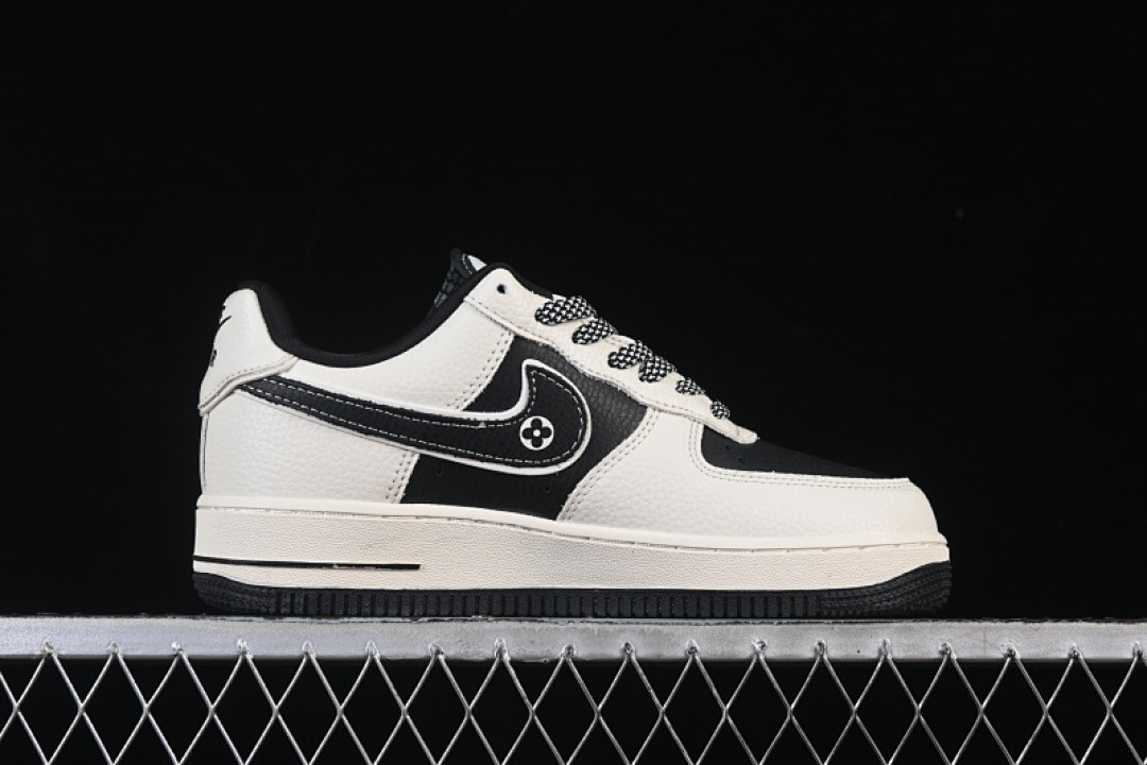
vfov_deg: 18.2
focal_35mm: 75
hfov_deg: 27.0
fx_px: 2389
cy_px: 382
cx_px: 574
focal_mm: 50
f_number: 8
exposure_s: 1/80
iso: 160
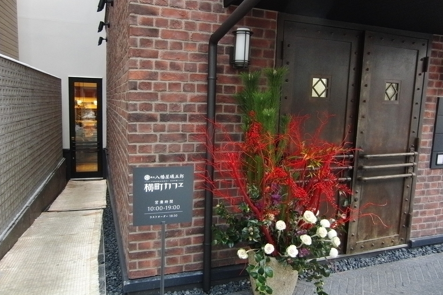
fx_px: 320
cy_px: 144
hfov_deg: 69.4
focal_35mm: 26
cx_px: 216
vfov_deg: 49.5
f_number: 3.2
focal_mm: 4.3
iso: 250
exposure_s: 1/60
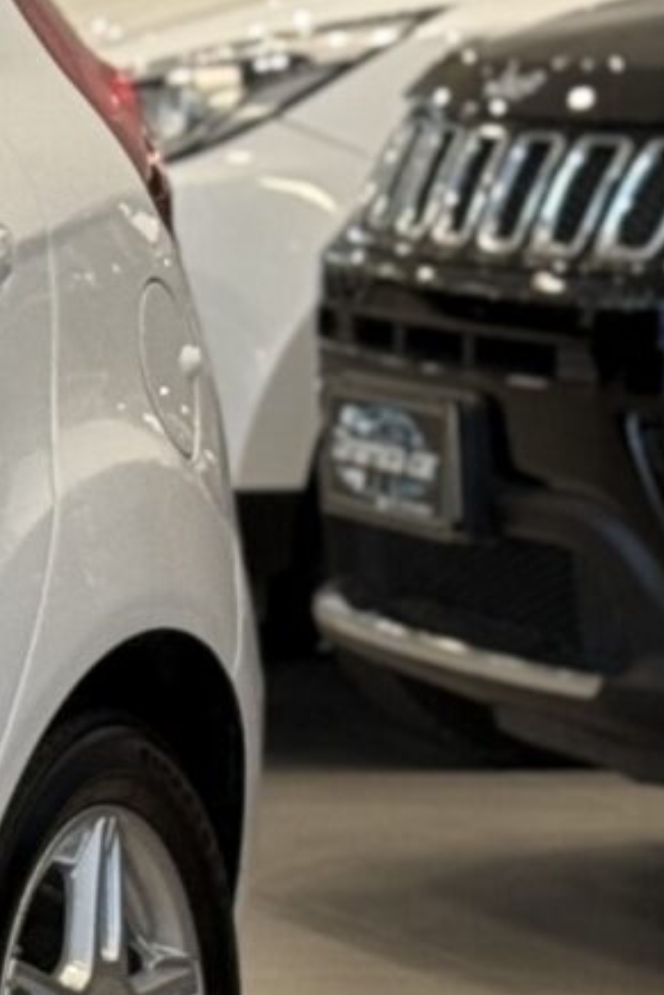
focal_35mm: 293
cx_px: -2044
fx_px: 8099
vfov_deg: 7.0
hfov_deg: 4.3
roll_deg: +0.8
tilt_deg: -5.2
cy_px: 760
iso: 80
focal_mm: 6.76
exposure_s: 1/60
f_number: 1.78
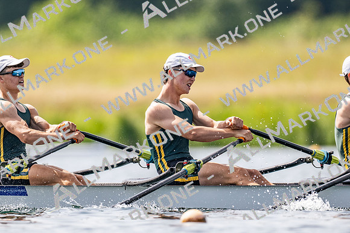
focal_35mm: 900
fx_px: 8745
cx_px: 175
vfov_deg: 1.5
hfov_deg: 2.3
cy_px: 116
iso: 220
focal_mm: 600
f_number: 4
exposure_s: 1/2500
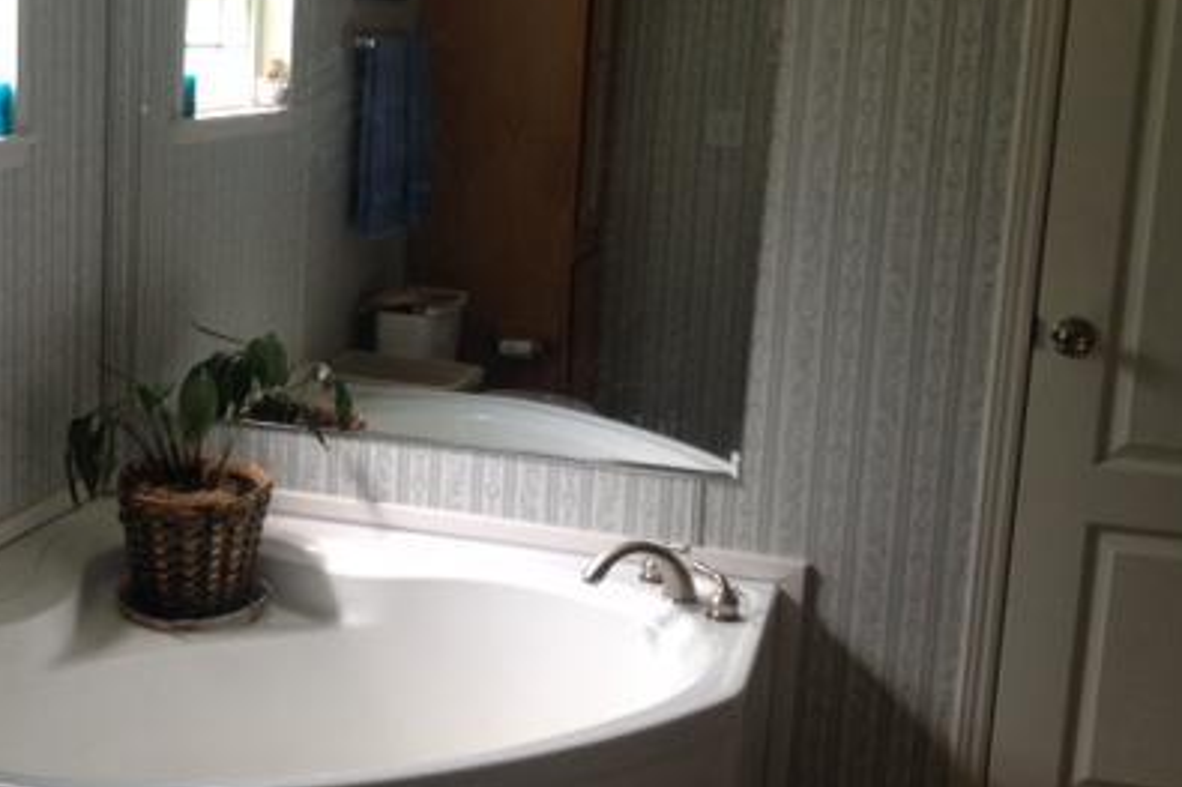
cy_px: 335
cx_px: 263
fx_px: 1936
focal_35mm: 59
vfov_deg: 23.0
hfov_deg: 33.1
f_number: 2.4
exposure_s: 1/20
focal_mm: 4.28
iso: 50
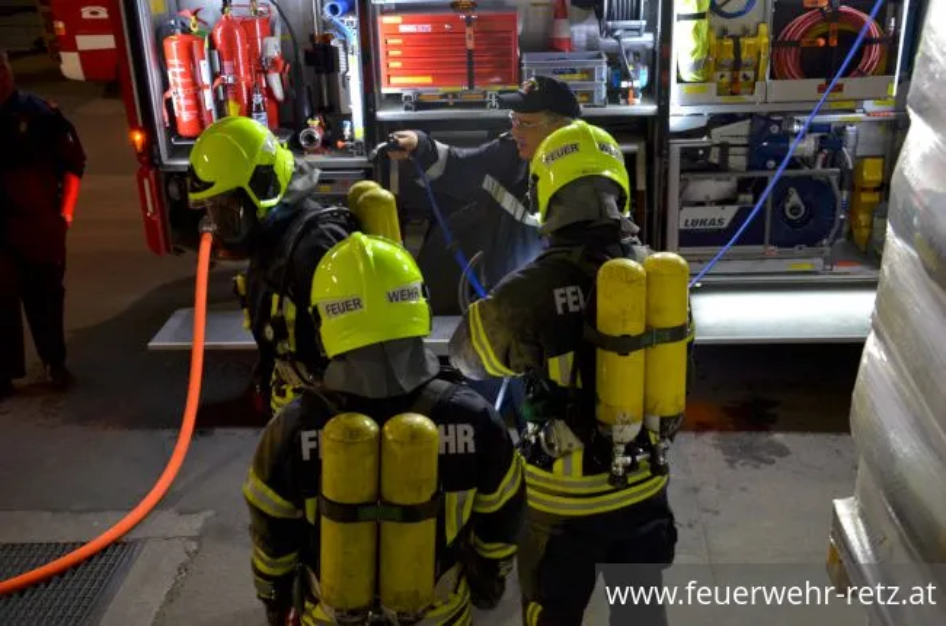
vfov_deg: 34.0
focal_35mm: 39
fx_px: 1022
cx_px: 473
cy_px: 313
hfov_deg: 49.7
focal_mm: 26
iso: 1250
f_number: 4
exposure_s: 1/30
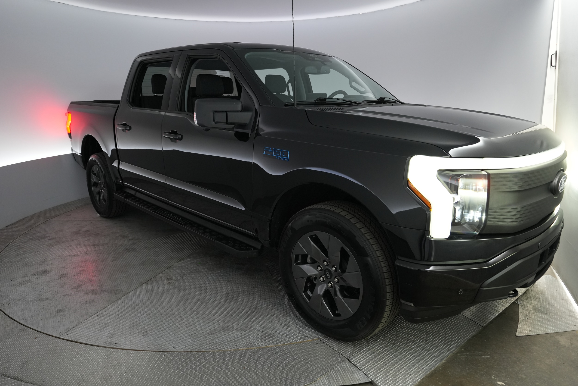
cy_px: 193
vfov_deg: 55.1
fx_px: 369
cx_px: 289
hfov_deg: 76.1
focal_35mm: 23
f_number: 3.2
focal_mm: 23
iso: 1600
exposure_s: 1/160
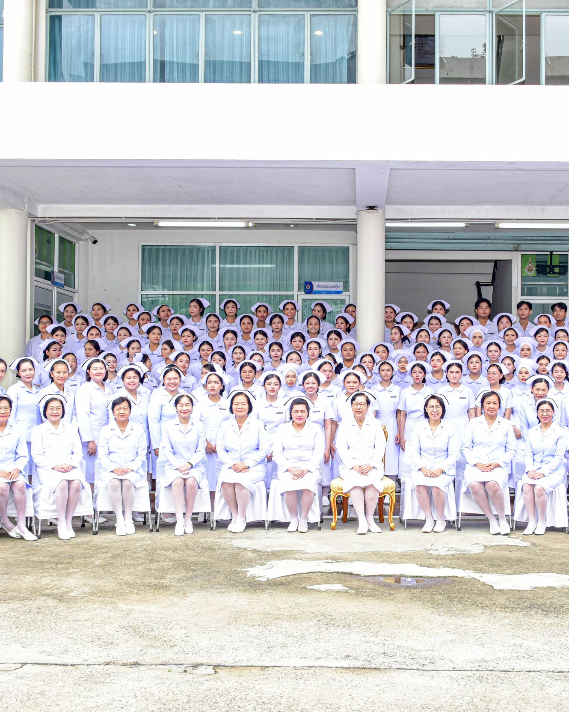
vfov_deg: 38.8
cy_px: 357
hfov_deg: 31.3
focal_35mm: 48
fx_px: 1011
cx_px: 353
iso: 400
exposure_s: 1/200
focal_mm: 34
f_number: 7.1
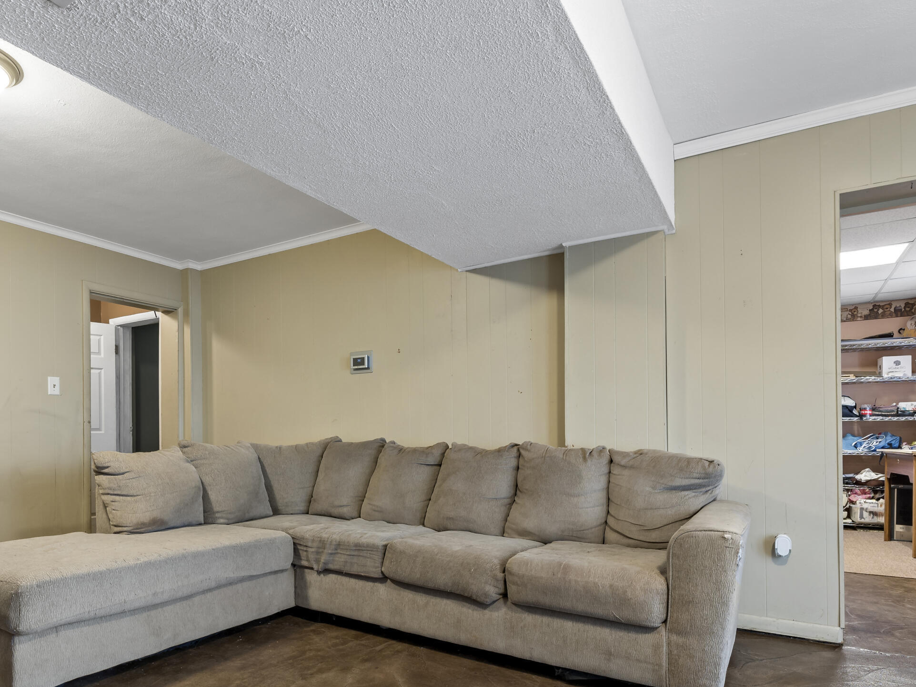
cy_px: 452
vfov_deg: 62.0
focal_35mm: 21
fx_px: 556
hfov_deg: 78.4
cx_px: 383
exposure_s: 2.5
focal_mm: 14
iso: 320
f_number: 10
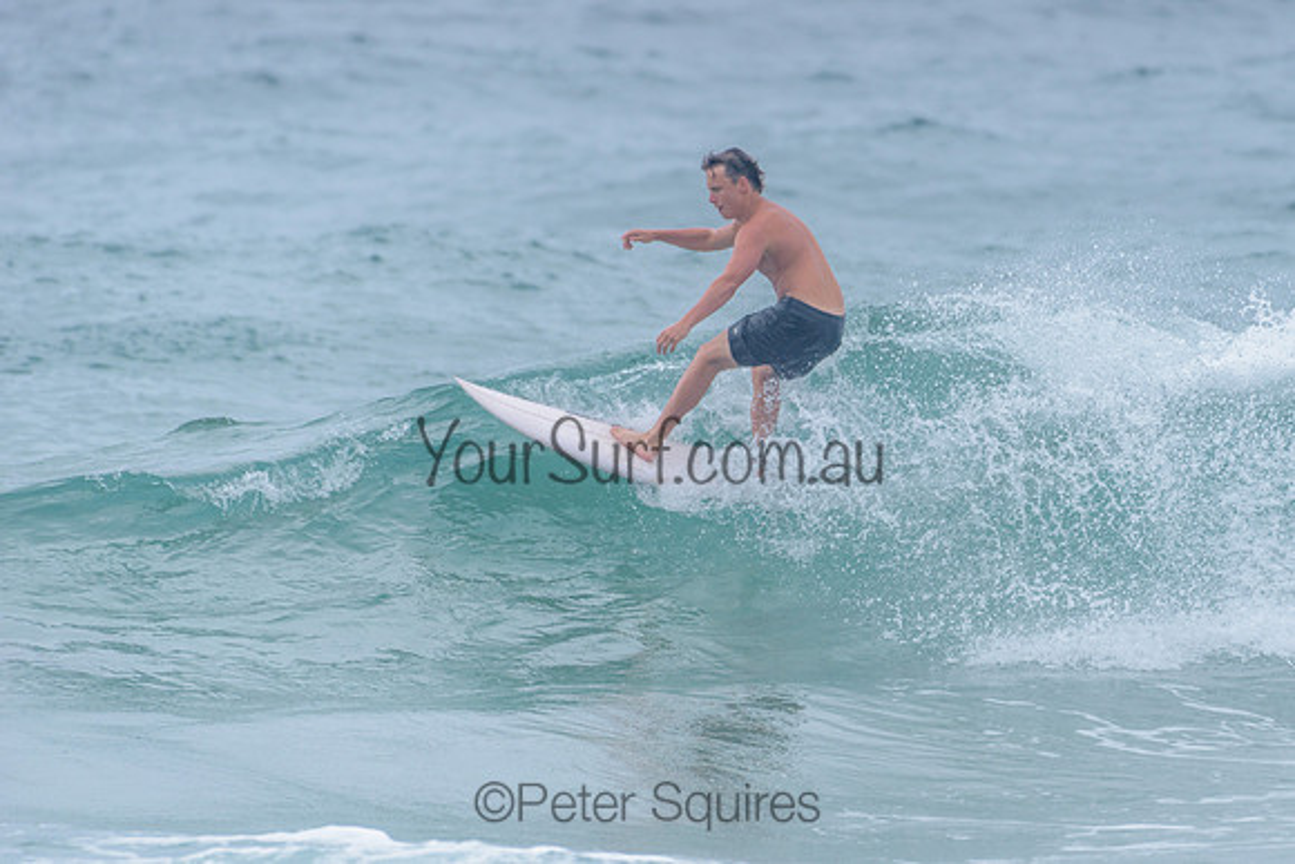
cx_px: 794
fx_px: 22048
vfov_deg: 2.2
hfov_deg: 3.4
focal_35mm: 613
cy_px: 431
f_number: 5.6
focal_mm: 500
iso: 220
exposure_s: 1/2000
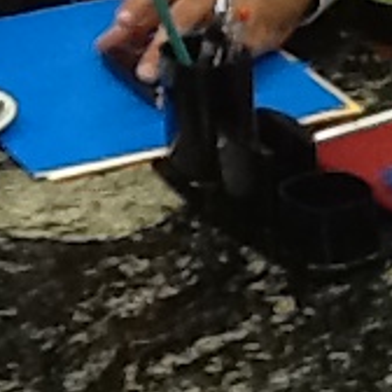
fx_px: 2076
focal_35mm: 162
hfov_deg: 9.8
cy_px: 114
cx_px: 859
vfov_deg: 10.8
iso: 160
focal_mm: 2.03
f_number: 2.4
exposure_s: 1/30
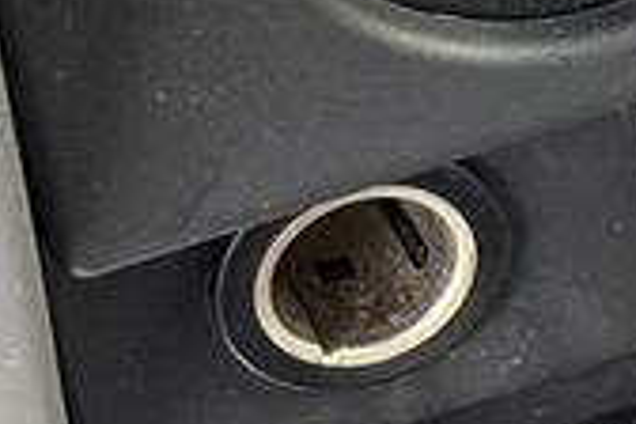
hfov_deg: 5.1
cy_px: 1151
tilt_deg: -56.6
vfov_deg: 3.5
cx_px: 2116
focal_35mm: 381
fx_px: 6730
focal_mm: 6.76
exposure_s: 1/75
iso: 100
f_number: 1.78
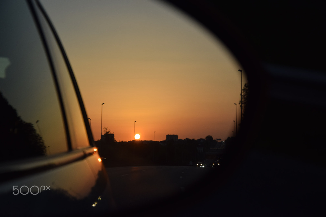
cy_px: 108
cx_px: 163
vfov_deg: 13.0
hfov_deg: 19.5
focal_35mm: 105
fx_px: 951
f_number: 8
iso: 400
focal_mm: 70
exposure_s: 1/1000
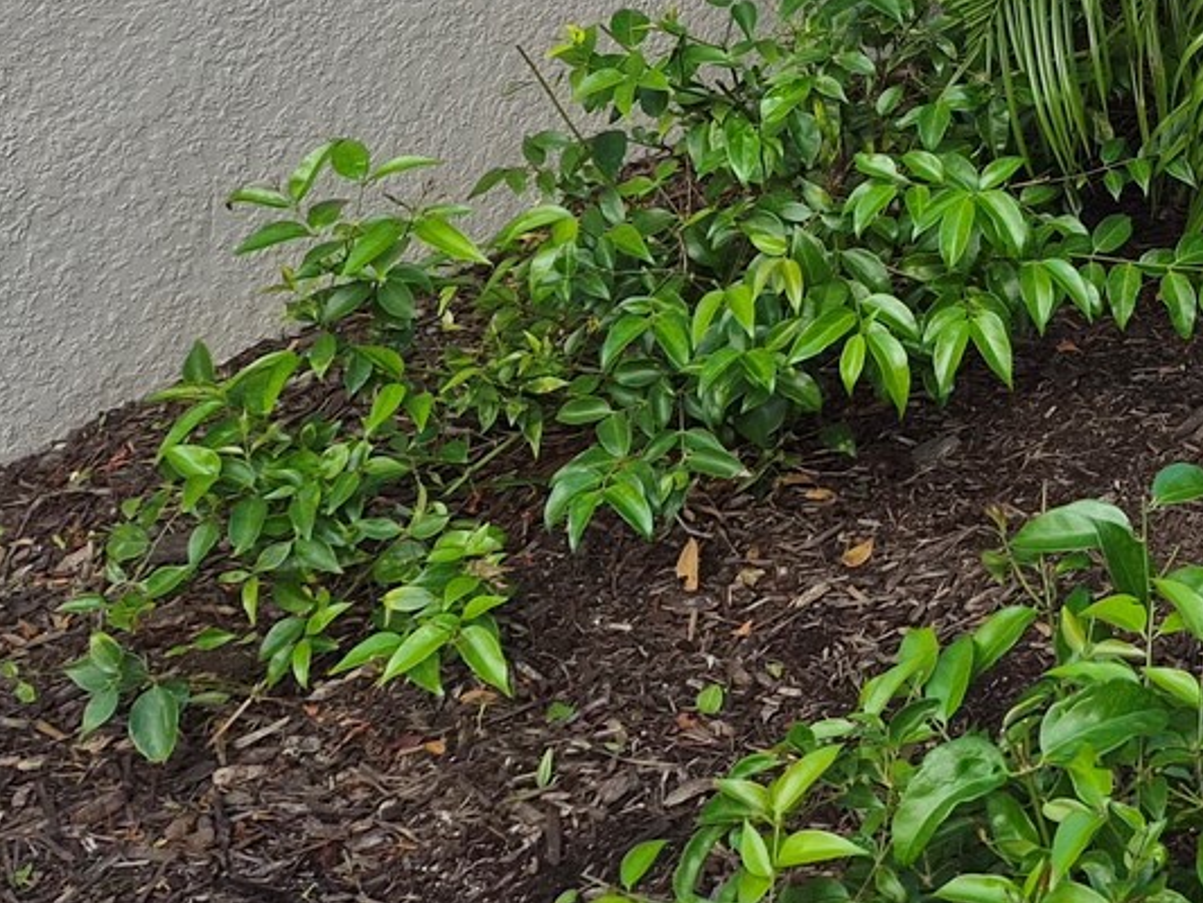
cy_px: -226
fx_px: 2398
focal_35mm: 69
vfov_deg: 19.8
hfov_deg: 24.2
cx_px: 1616
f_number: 1.8
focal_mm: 5.4
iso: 80
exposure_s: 1/2264
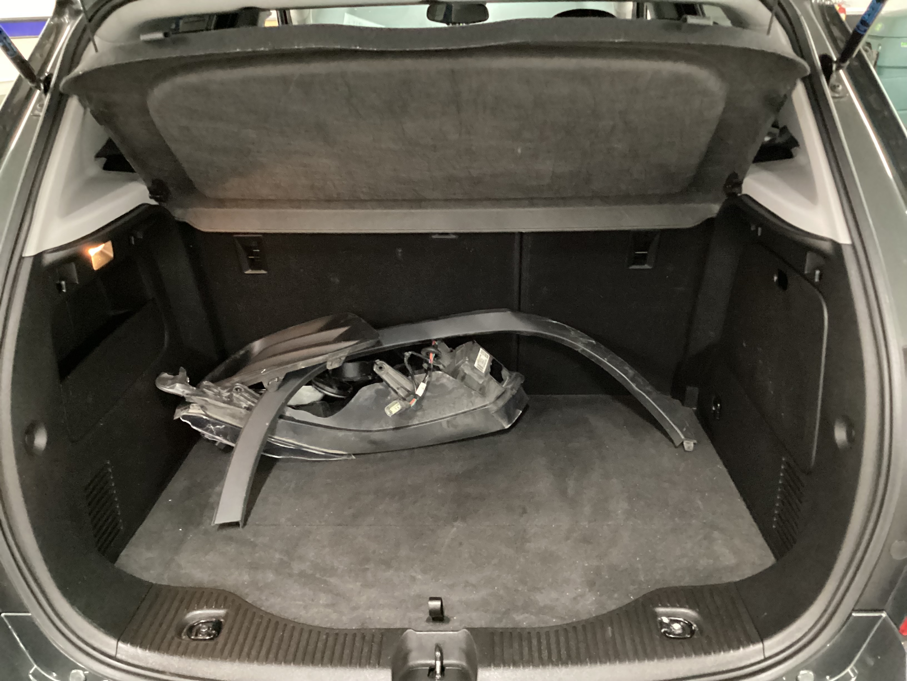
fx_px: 812
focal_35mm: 31
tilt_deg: -25.4
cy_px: 340
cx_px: 454
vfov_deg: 45.4
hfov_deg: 58.4
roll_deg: +0.4
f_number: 2.4
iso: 800
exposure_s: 1/15
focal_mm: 3.3
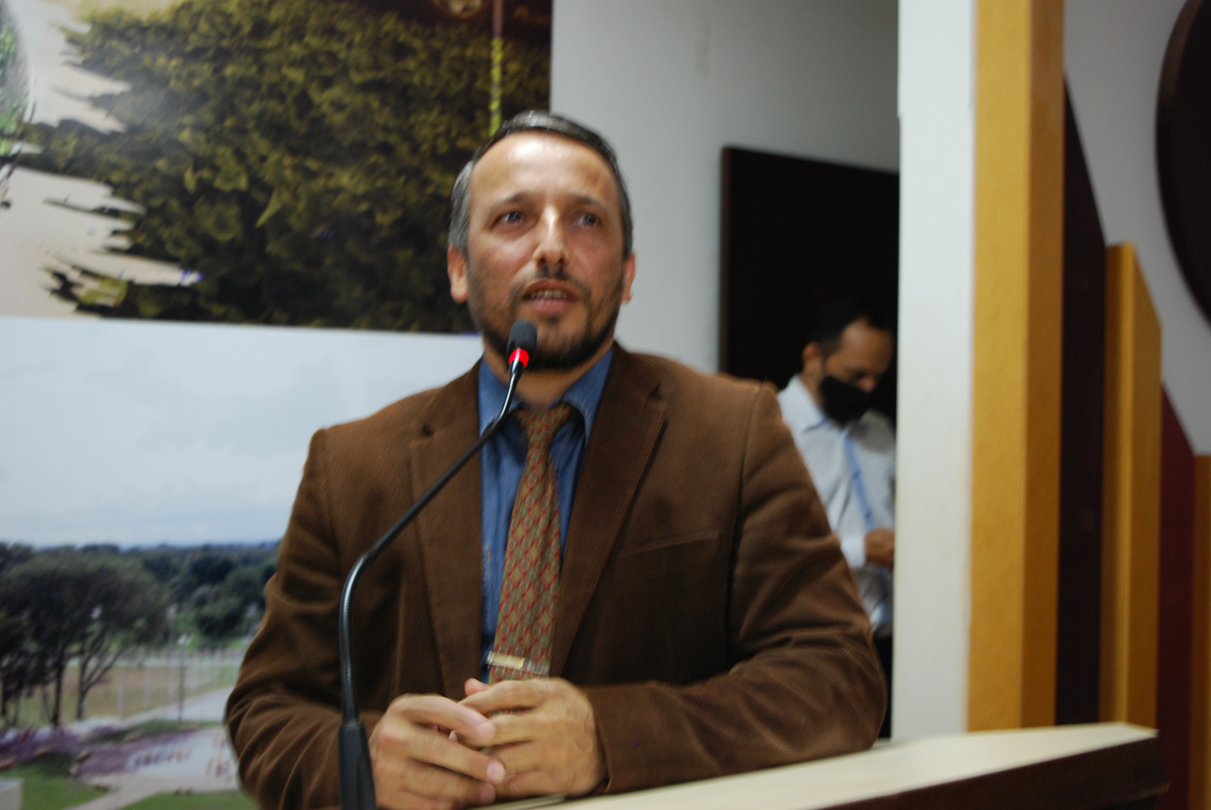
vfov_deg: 32.0
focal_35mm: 42
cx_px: 606
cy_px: 405
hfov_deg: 46.3
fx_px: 1415
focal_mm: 28
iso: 400
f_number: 4.2
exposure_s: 1/13
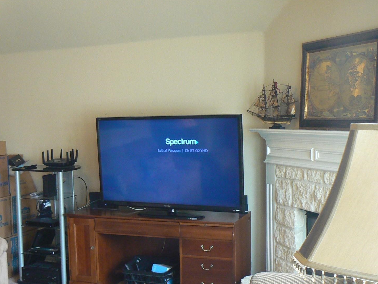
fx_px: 557
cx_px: 140
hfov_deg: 37.3
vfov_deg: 28.5
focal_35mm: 51
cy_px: 169
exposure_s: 1/30
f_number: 2.8
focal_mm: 6
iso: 200
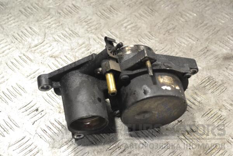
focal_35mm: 82
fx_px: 534
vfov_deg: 16.6
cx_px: 116
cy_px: 78
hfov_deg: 24.6
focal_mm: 55
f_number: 7.1
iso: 3200
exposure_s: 1/200
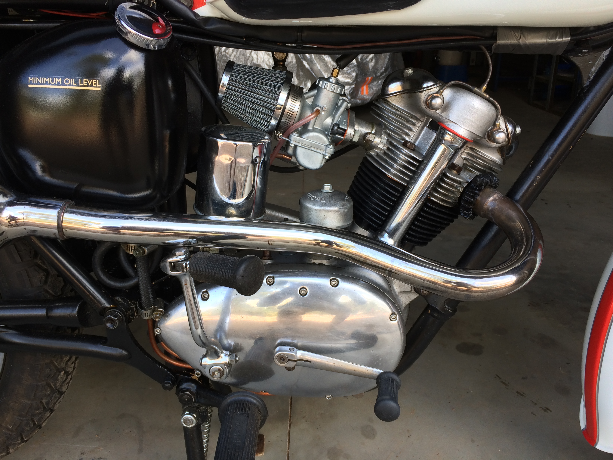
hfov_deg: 61.7
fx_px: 514
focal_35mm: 29
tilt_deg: -21.6
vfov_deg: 48.2
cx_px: 306
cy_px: 230
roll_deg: +0.7
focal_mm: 4.15
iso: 32
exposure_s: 1/100
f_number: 2.2
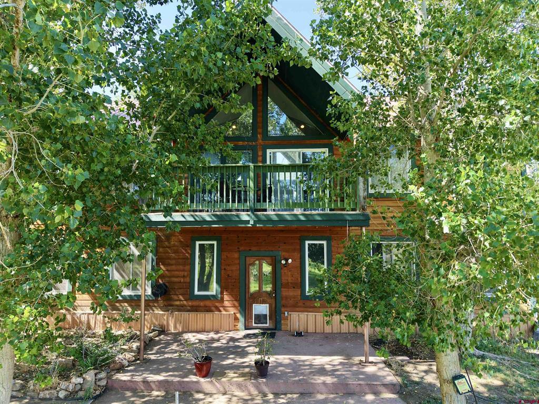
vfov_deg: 56.8
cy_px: 202
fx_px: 374
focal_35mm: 24
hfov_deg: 71.6
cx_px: 270
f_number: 1.8
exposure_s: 1/250
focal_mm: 8.67
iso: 100
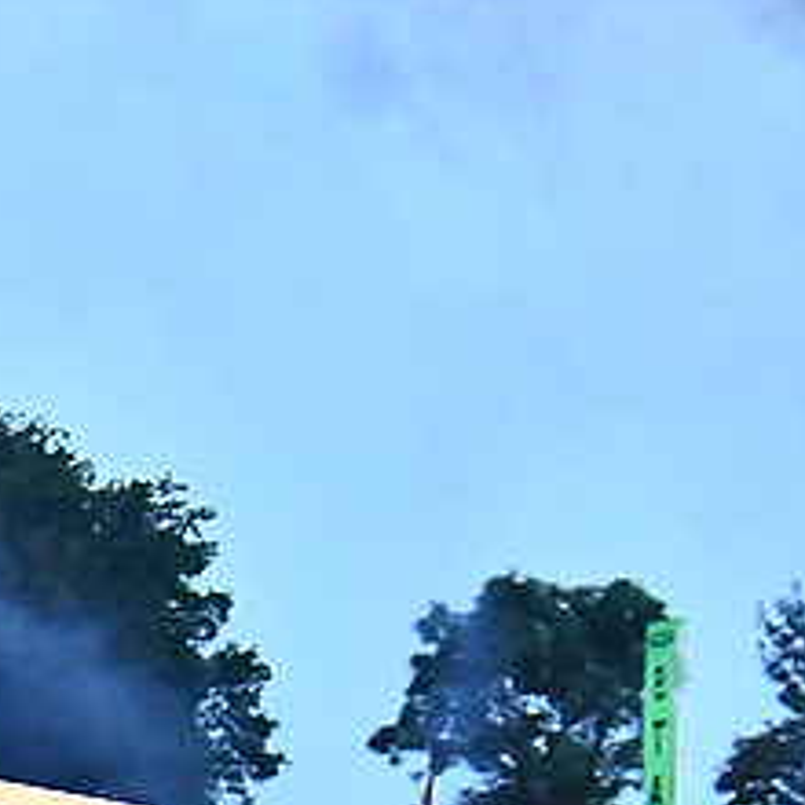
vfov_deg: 5.5
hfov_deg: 5.5
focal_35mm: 315
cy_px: 961
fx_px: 8288
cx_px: -644
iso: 2500
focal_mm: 68
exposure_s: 1/200
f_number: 5.6
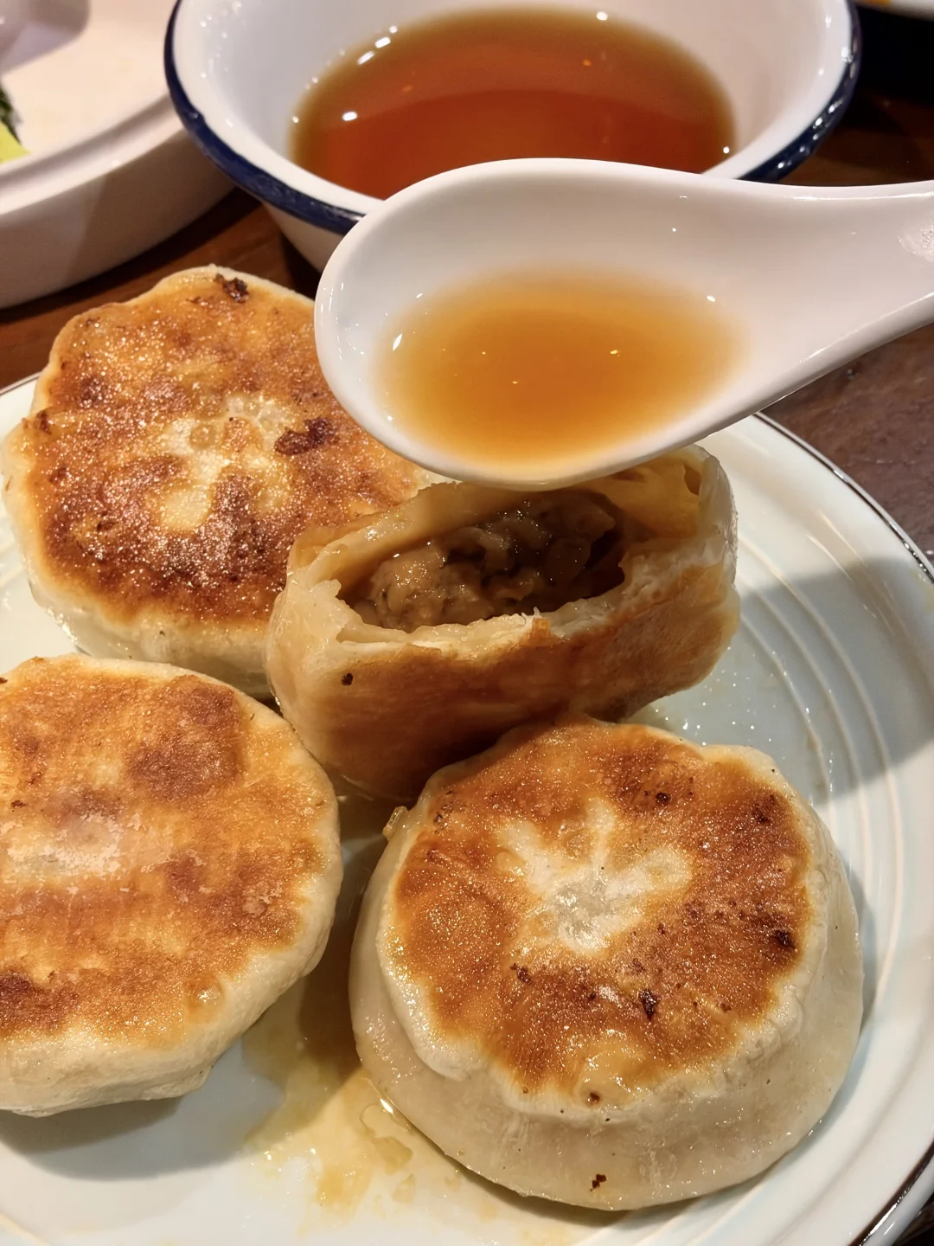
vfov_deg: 39.7
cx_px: 467
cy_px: 623
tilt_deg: -50.6
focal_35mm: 48
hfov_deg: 30.3
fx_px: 1727
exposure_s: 1/25
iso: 640
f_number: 4
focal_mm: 6.93
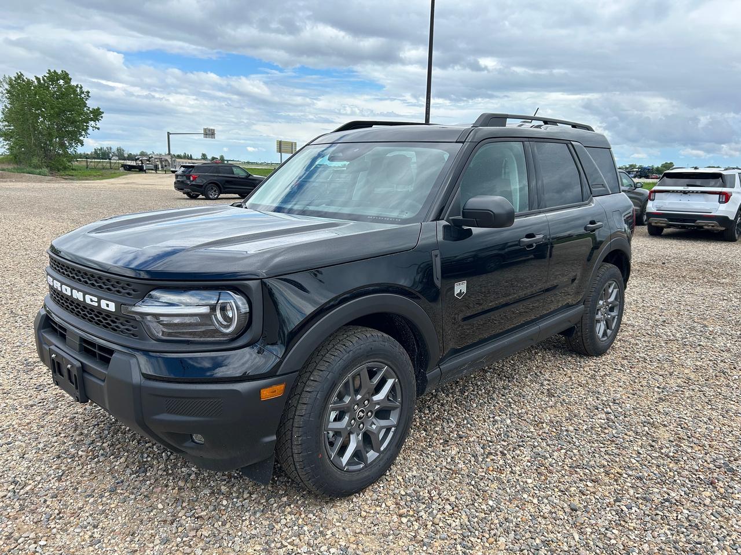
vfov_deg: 53.1
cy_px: 278
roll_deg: -1.6
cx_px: 370
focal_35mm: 26
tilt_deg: -10.8
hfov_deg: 67.3
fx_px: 557
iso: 50
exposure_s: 1/2457
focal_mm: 5.7
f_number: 1.5
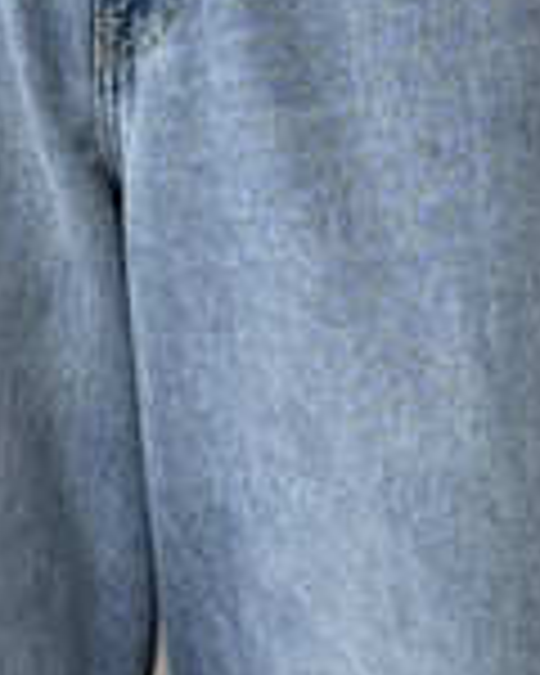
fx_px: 2497
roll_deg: -0.8
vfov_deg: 15.3
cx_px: 148
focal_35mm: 125
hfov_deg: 12.3
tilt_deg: -7.6
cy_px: 477
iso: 64
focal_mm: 6.76
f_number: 1.78
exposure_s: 1/224
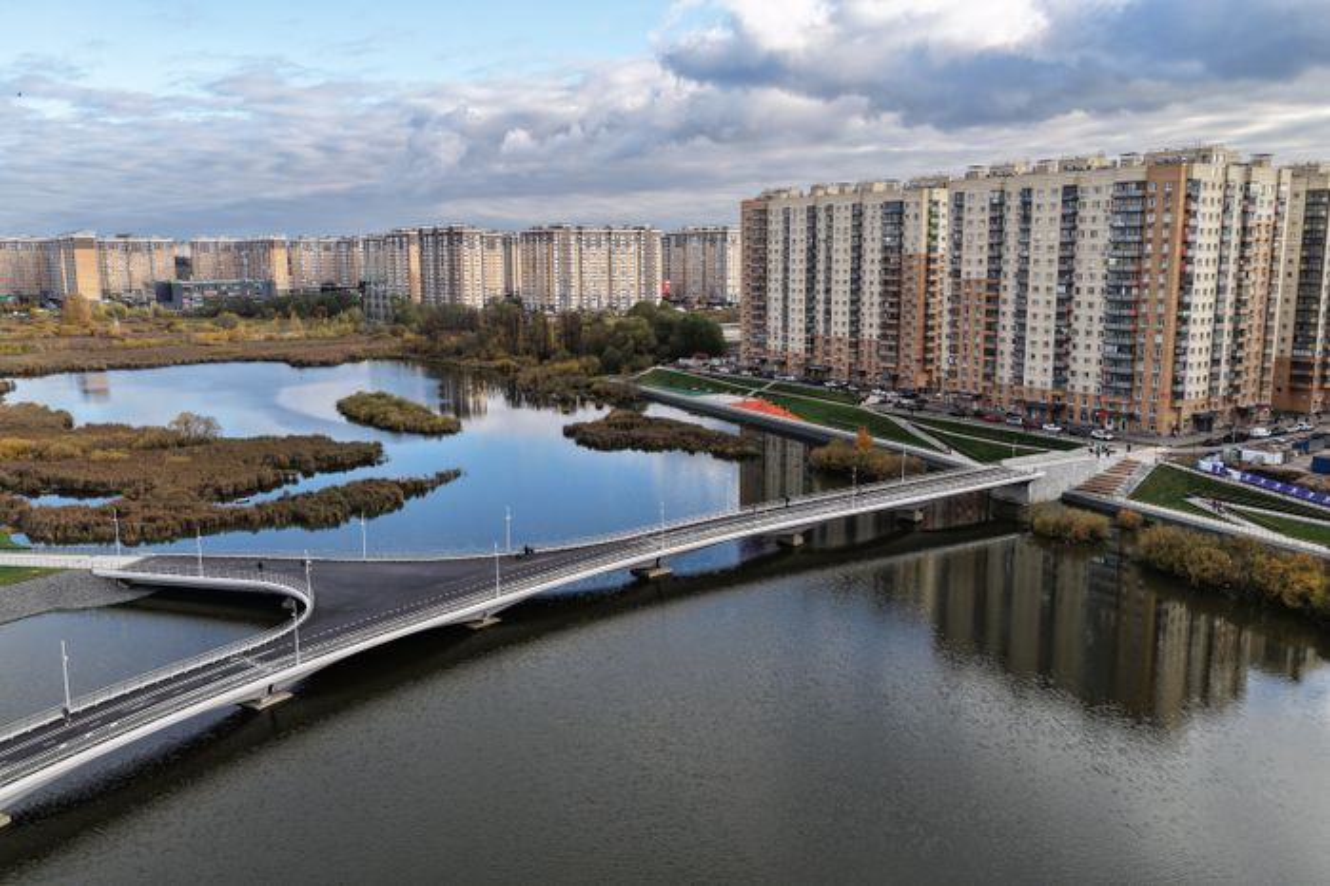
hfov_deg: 65.5
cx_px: 665
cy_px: 443
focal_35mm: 28
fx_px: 1034
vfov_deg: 46.4
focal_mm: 14.45
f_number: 2.8
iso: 200
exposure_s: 1/80
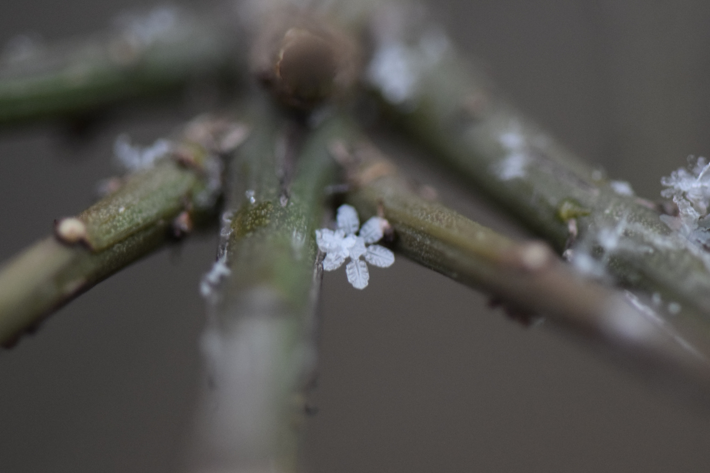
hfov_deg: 13.0
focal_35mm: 158
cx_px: 355
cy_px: 236
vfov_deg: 8.7
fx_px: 3106
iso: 2800
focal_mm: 105
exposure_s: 1/125
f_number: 4.8
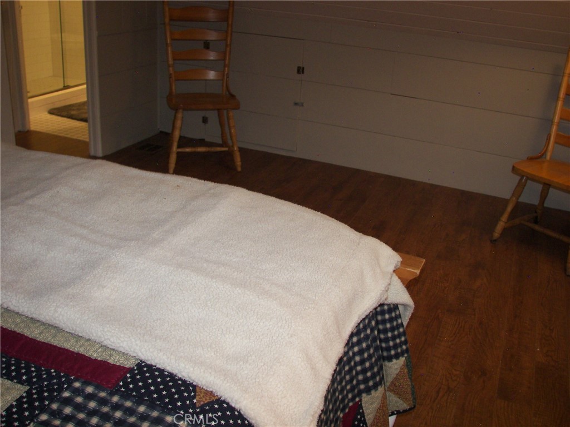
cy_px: 214
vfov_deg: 39.7
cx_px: 285
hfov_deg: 51.4
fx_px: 593
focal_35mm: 36
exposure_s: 1/30
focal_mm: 6
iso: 100
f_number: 2.8
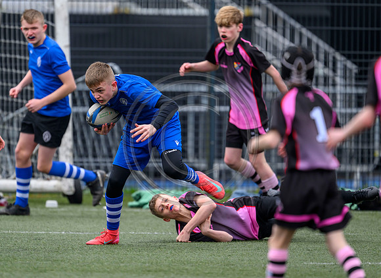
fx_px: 6569
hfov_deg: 3.3
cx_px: 170
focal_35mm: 603
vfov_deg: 2.4
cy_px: 141
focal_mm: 560
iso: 800
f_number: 4
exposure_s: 1/1250
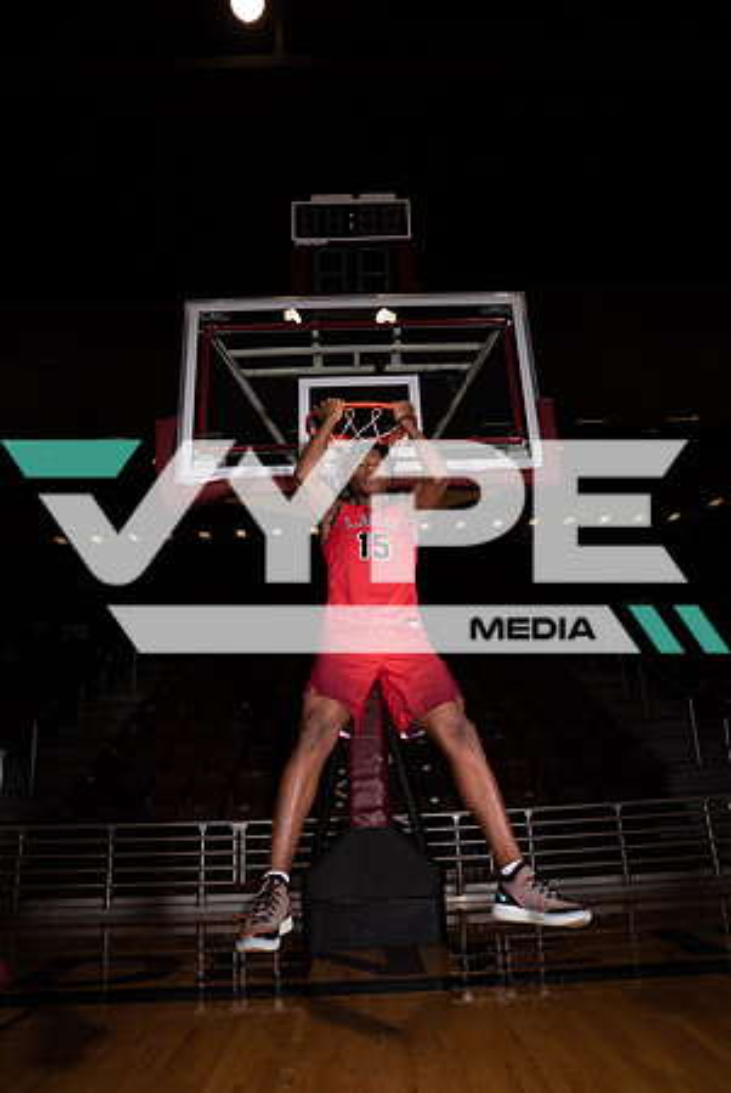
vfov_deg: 71.5
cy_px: 546
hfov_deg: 51.4
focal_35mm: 25
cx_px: 366
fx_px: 760
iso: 100
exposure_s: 1/125
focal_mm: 25
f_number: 8
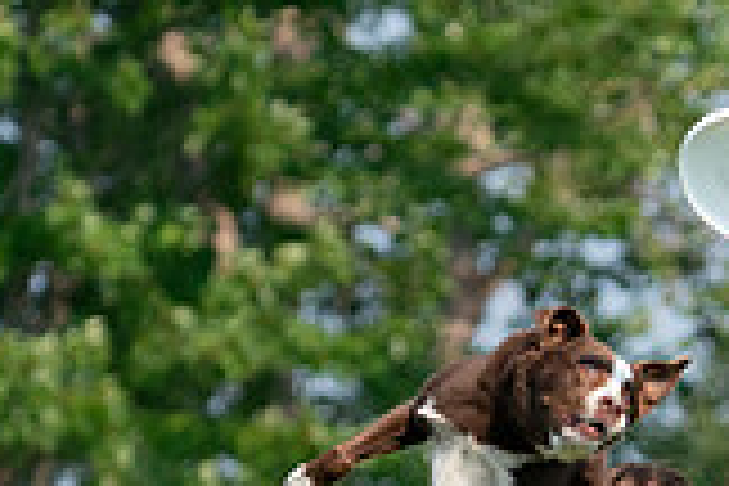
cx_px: 662
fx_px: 18163
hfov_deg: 2.3
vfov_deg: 1.5
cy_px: 835
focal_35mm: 897
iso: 1600
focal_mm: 250
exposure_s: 1/4000
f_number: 6.3
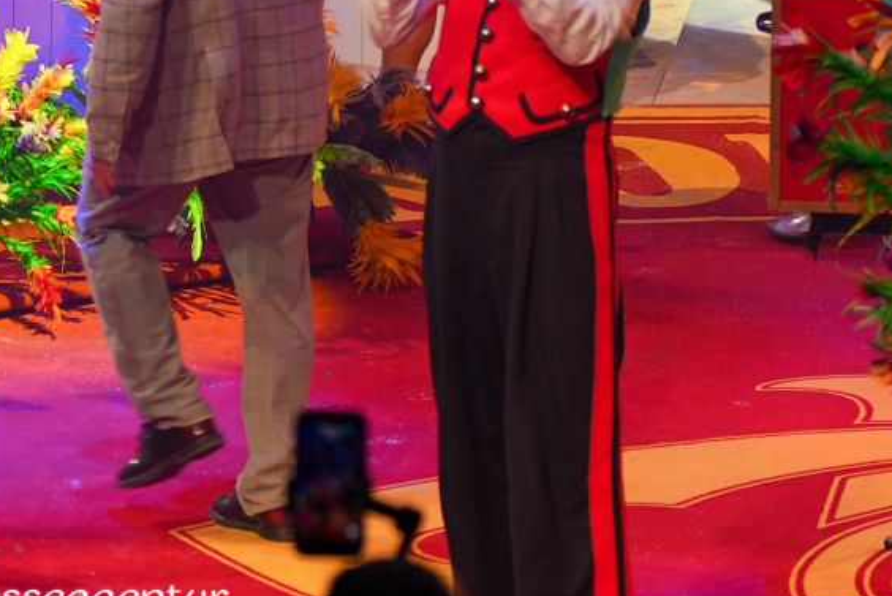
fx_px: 8604
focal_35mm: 347
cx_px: 1046
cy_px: -258
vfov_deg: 4.0
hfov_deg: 5.9
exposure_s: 1/160
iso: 250
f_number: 2.8
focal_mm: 73
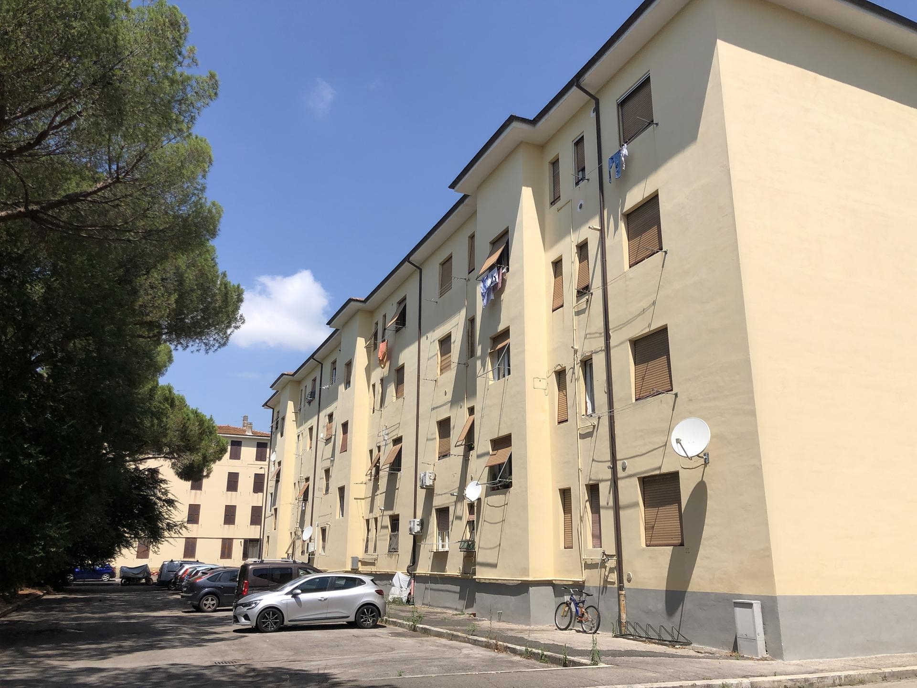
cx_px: 458
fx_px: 742
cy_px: 344
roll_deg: -0.6
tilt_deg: +14.7
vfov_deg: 49.7
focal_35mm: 28
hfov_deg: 63.4
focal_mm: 4
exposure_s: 1/2825
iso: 20
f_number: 1.8
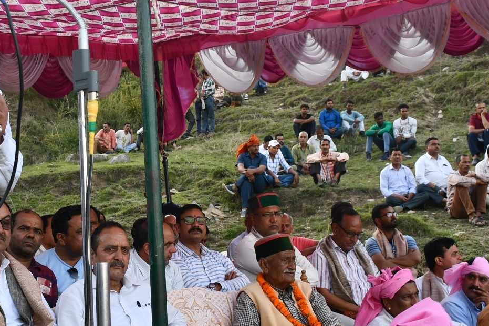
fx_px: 788
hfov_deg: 33.7
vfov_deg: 23.3
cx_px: 118
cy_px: 109
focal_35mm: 58
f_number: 5.6
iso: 125
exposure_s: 1/125
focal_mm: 18
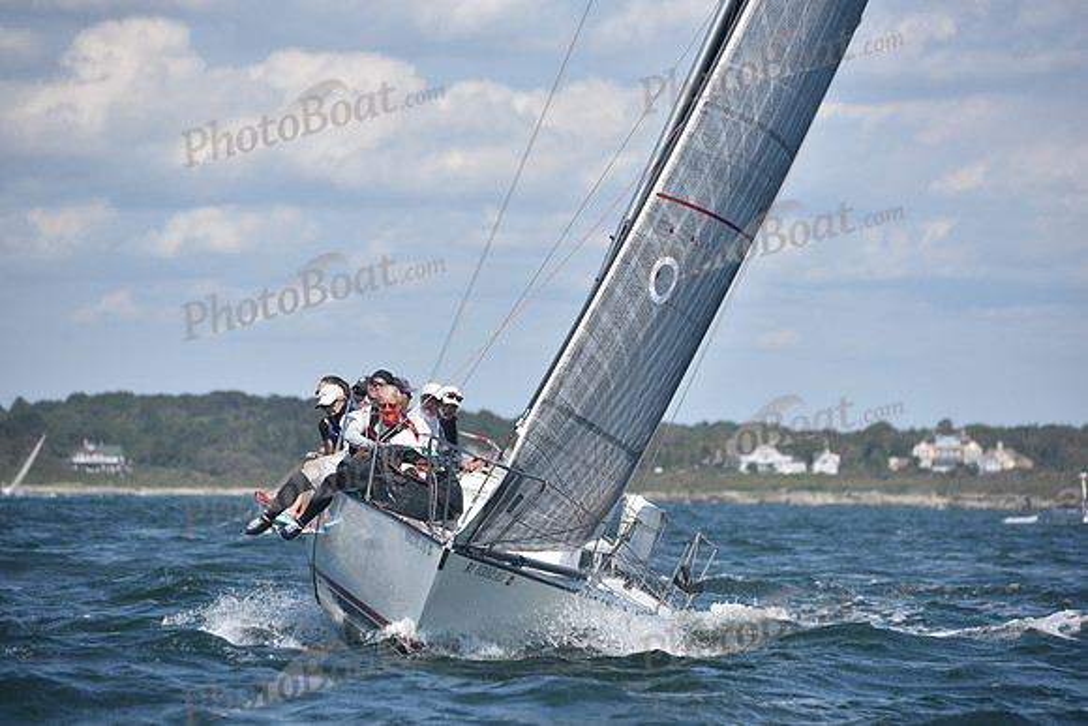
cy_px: 363
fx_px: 6046
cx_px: 544
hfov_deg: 10.3
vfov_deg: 6.9
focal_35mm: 200
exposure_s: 1/1000
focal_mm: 200
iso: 250
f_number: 5
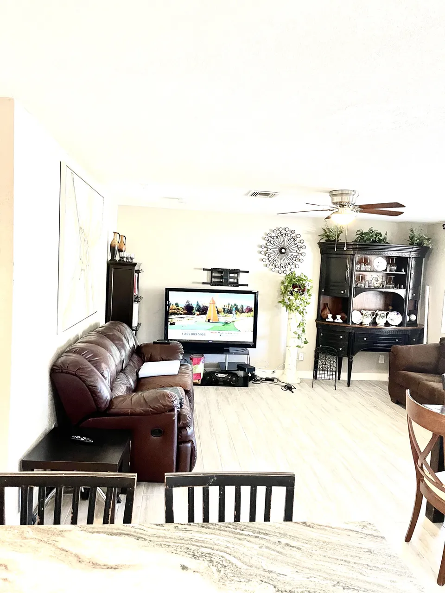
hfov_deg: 53.1
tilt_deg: -3.4
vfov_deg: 67.3
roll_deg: -3.1
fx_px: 446
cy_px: 296
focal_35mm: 26
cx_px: 222
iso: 250
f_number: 1.6
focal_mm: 5.1
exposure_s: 1/60
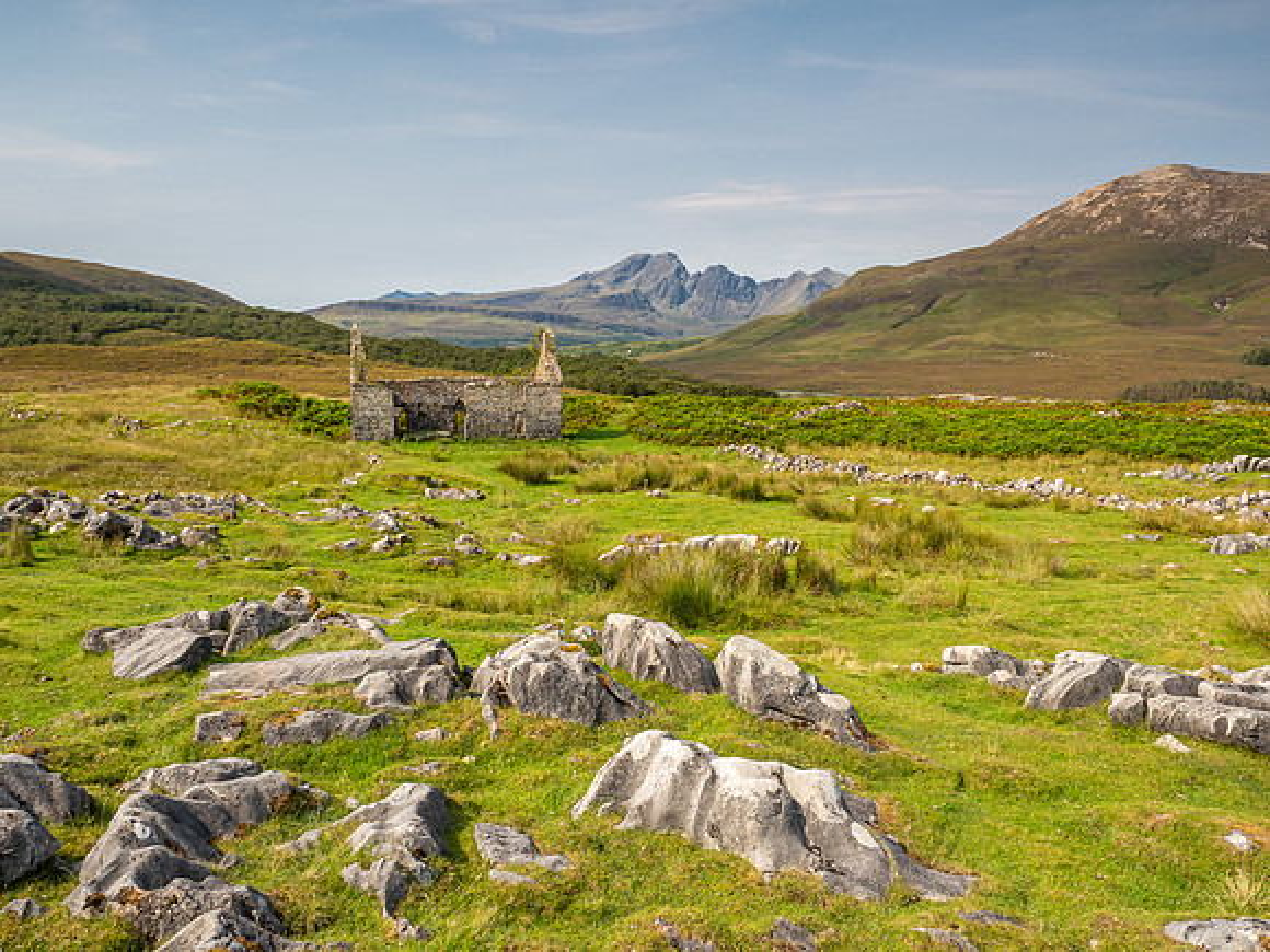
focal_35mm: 24
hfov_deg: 71.6
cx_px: 635
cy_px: 476
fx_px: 881
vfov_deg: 56.8
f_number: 7.1
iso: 200
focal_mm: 12
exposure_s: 1/160
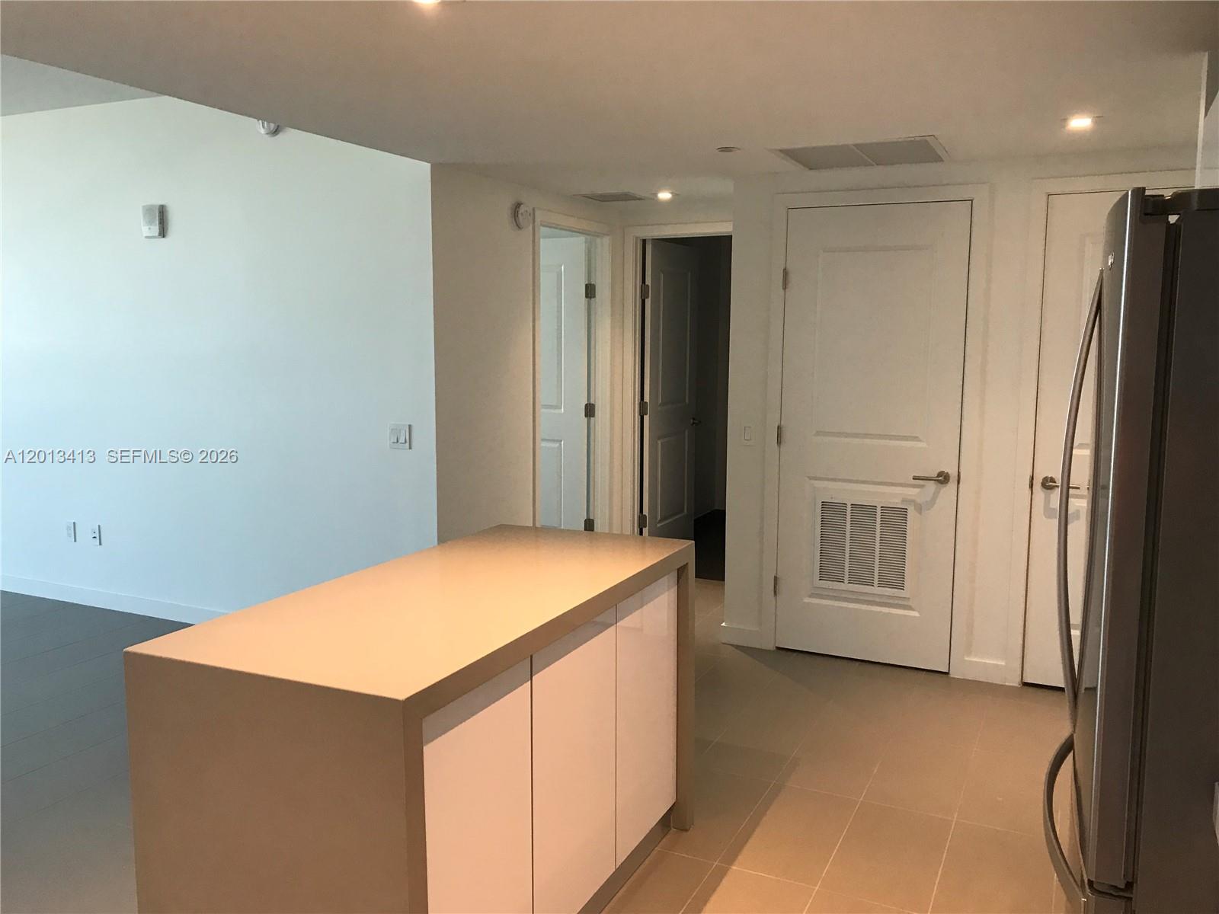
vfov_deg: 49.7
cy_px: 457
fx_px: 986
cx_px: 610
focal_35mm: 28
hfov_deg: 63.4
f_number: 1.8
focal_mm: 3.99
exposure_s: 1/30
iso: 40
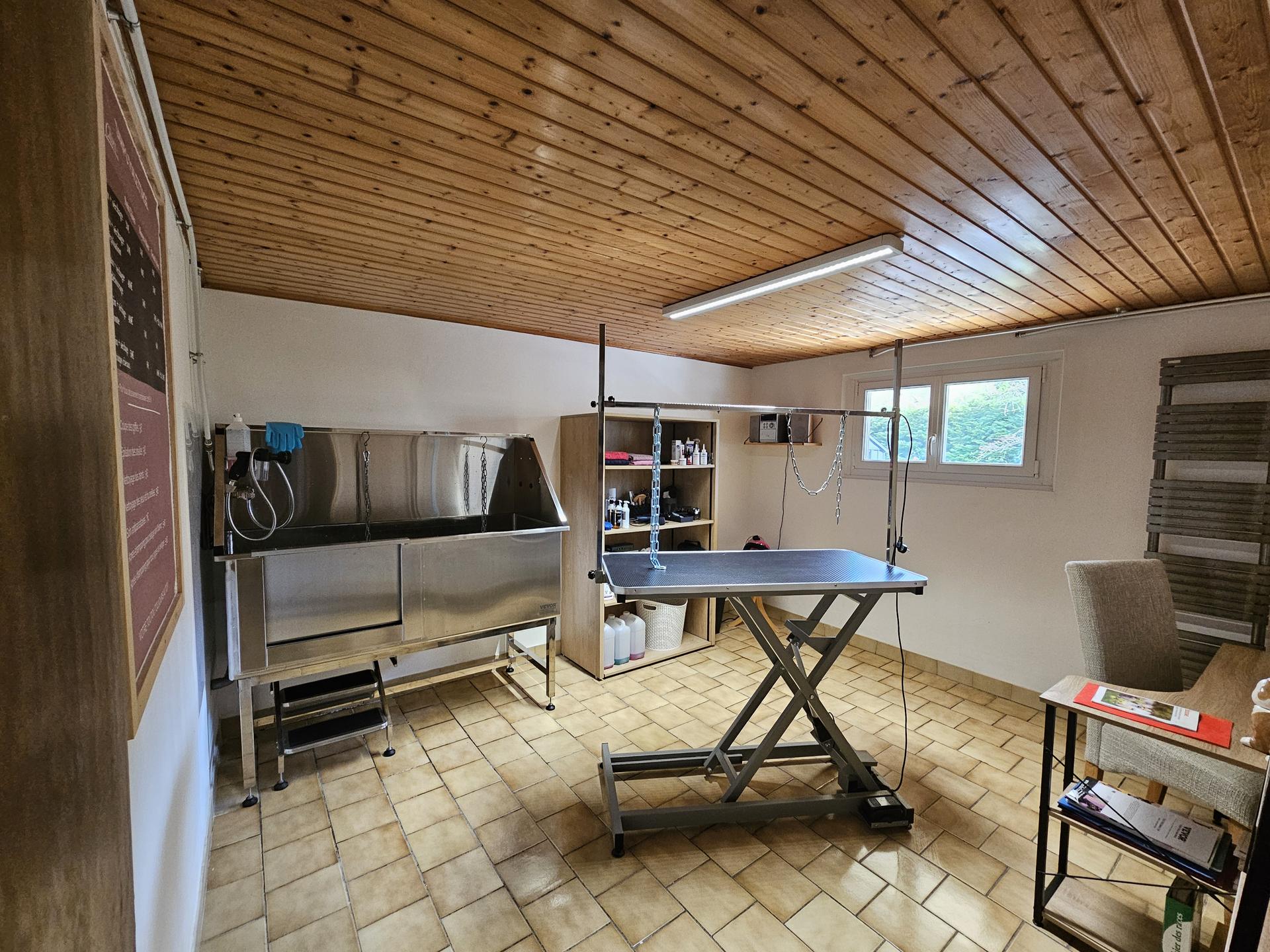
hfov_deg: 106.2
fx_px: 477
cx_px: 635
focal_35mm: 13
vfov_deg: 89.9
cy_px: 476
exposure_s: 1/71
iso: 400
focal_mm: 2.2
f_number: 2.2
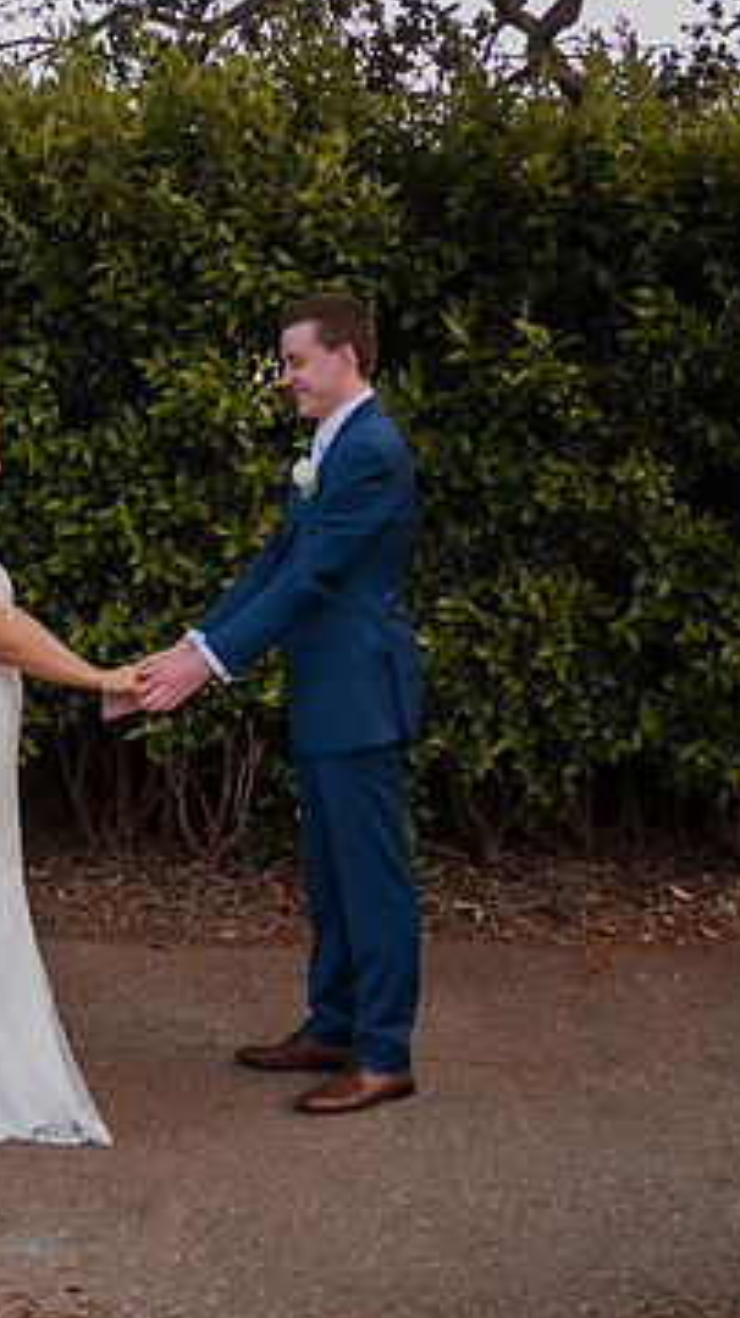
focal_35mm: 52
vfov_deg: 39.9
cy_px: 715
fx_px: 1817
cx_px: 6
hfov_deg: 22.2
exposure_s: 1/640
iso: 500
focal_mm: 28
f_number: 2.8
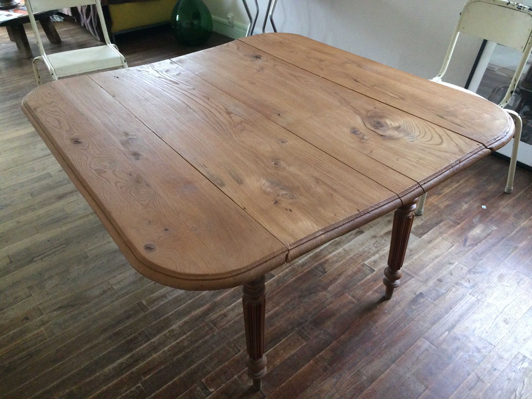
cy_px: 200
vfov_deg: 48.2
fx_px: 446
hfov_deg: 61.7
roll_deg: +0.9
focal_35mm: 29
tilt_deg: -37.9
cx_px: 266
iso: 320
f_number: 2.2
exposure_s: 1/33
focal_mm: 4.15
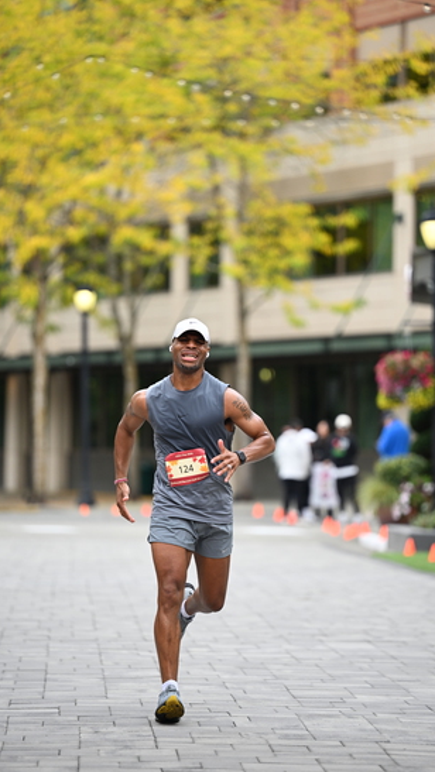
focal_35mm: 179
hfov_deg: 6.8
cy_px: 385
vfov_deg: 12.0
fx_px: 3668
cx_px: 249
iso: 640
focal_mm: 170
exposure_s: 1/2000
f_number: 2.8
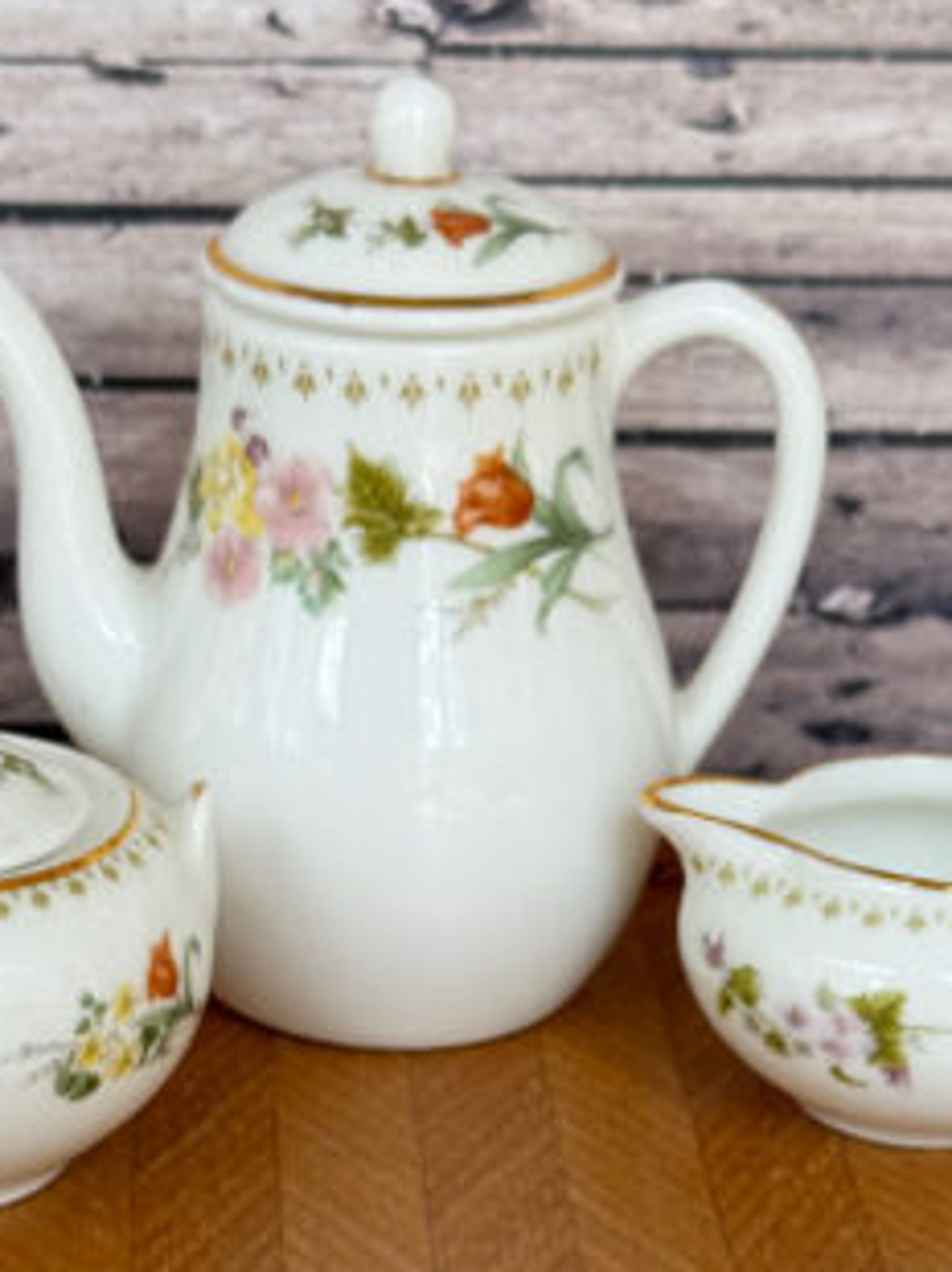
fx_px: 2277
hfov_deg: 23.6
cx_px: 423
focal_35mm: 62
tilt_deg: -25.7
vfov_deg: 31.1
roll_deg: -1.8
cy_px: 796
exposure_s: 1/900
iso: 64
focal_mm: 6.76
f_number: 1.78
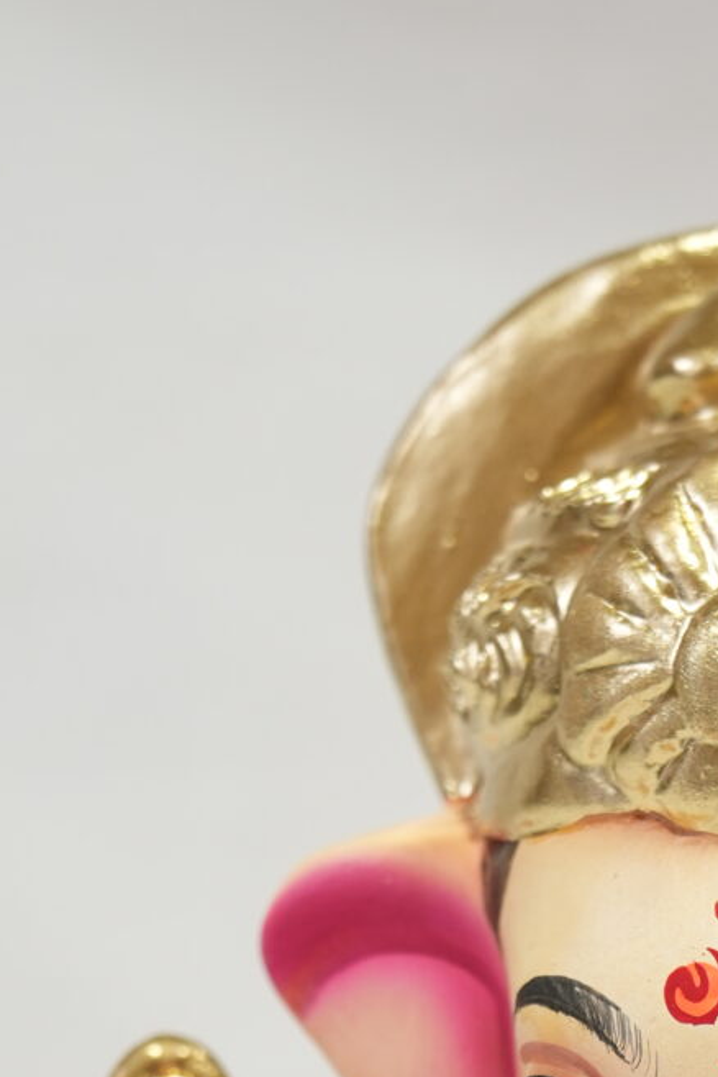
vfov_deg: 10.5
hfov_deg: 7.3
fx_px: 5594
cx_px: 770
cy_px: 1711
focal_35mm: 187
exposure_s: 1/200
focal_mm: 48
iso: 800
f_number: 3.5
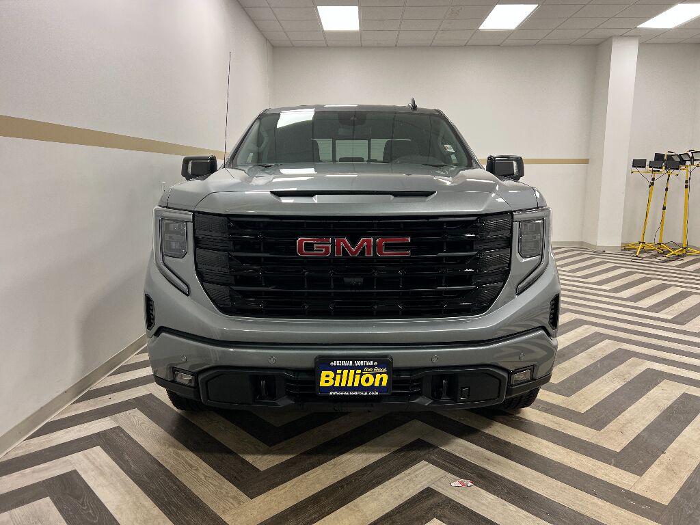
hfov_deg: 67.3
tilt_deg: -9.7
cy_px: 262
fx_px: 526
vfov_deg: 53.1
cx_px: 350
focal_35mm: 26
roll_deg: -0.5
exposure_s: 1/120
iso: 100
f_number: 1.5
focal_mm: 5.7
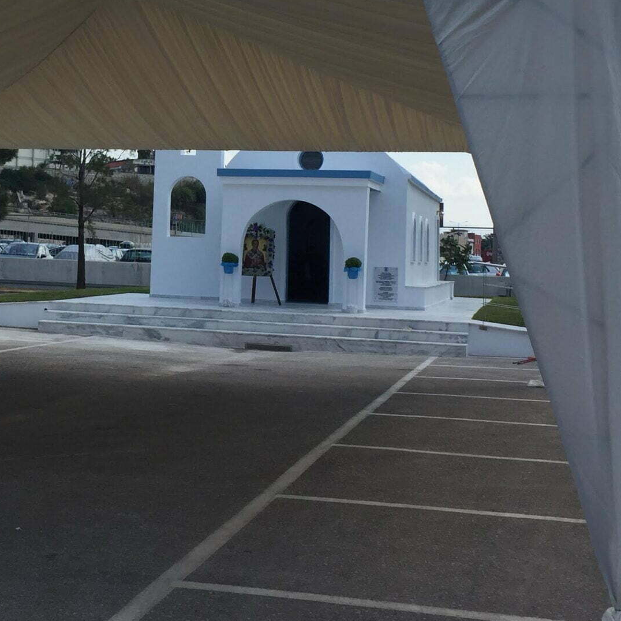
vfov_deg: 27.9
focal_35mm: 61
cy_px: 186
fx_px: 1238
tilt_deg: +2.4
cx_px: 130
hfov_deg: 27.6
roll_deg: -3.0
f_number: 2.2
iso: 32
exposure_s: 1/1582
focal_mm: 4.15
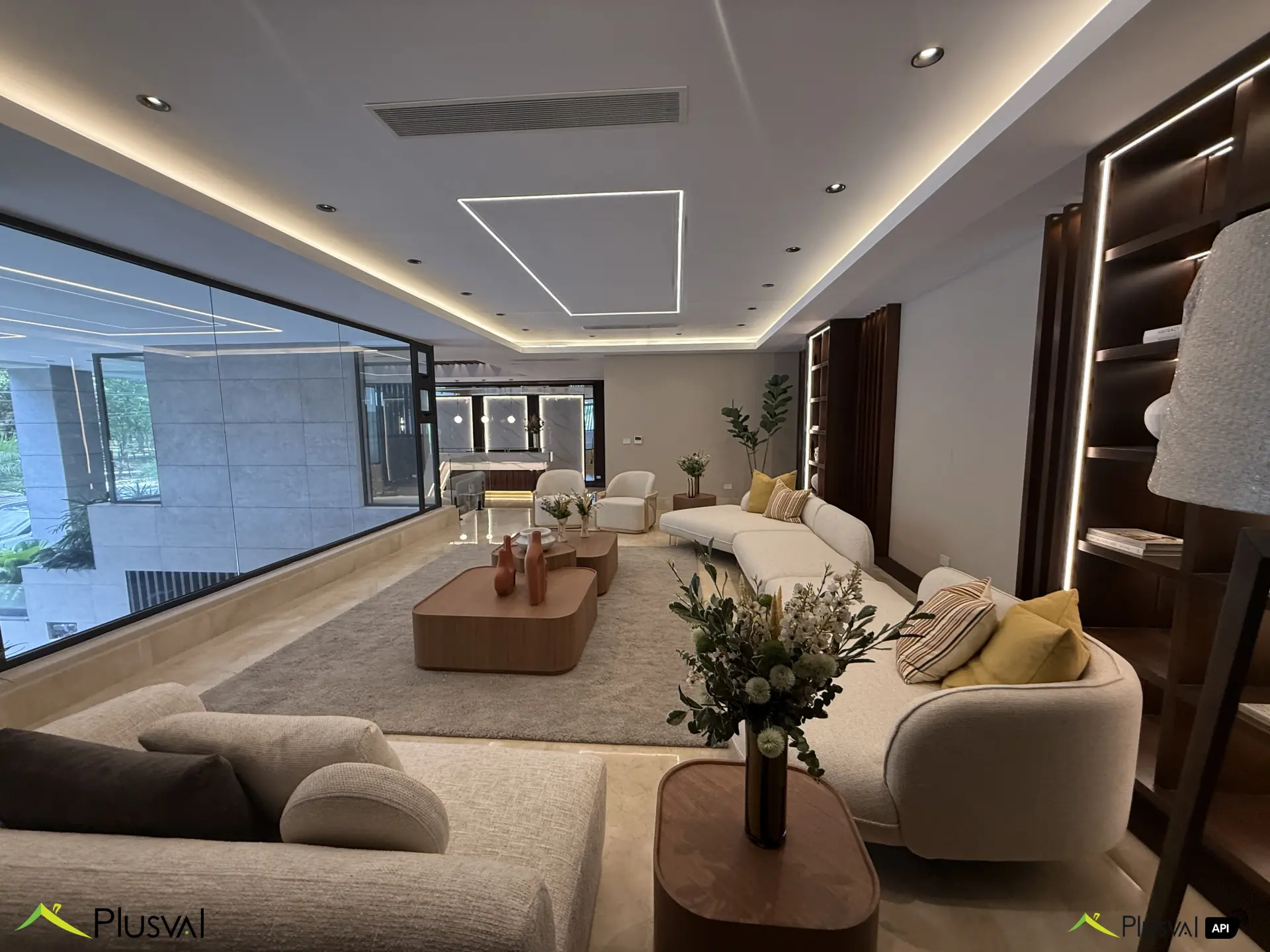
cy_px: 476
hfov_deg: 102.1
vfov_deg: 85.7
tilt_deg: -6.2
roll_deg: +0.5
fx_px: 514
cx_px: 635
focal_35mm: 14
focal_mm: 2.22
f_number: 2.2
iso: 200
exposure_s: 1/120
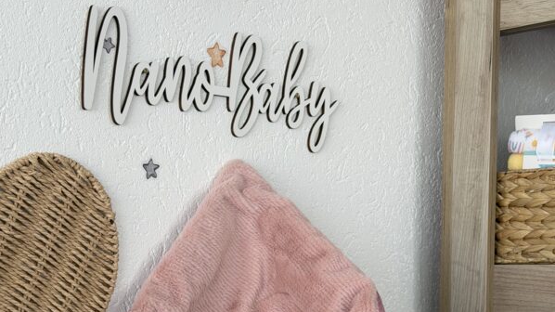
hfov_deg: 30.2
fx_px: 1030
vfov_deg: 16.6
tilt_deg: -7.3
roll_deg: +0.5
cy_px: 367
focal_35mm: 70
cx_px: 278
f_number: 1.78
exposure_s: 1/227
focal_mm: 6.76
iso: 50
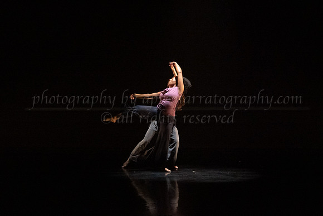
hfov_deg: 19.3
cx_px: 163
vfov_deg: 13.0
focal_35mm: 106
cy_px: 111
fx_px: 949
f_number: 3.5
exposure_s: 1/320
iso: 4000
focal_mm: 75
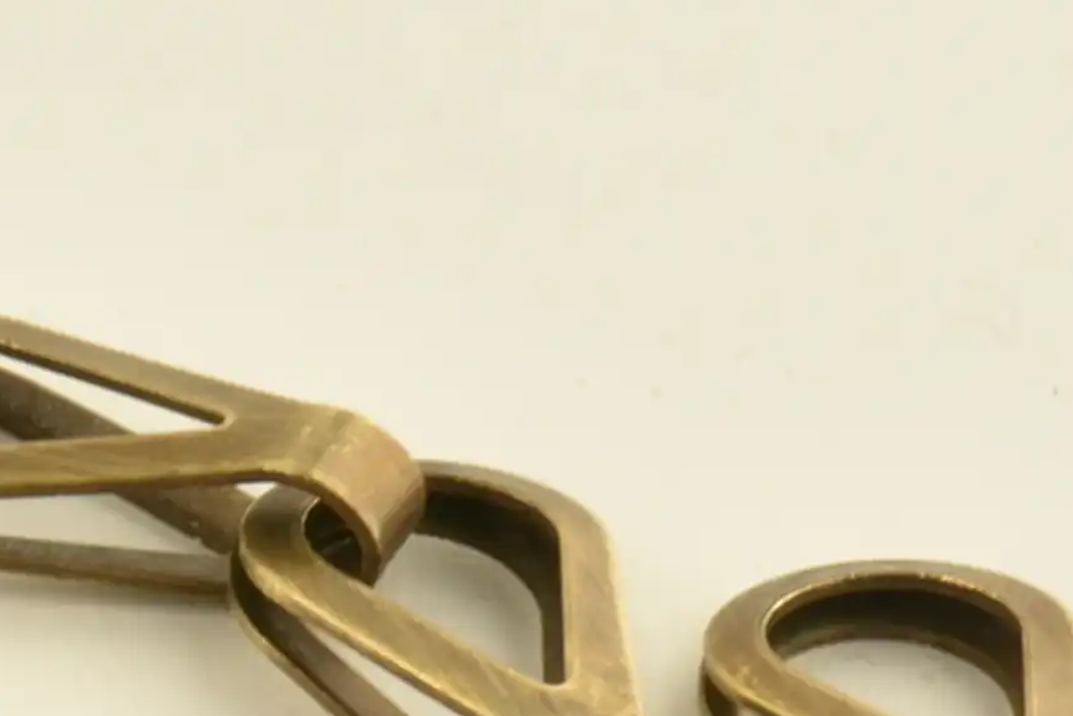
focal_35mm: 468
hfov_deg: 4.4
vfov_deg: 2.9
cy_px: 1147
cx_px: -454
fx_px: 13950
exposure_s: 1/6
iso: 200
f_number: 29
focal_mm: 105
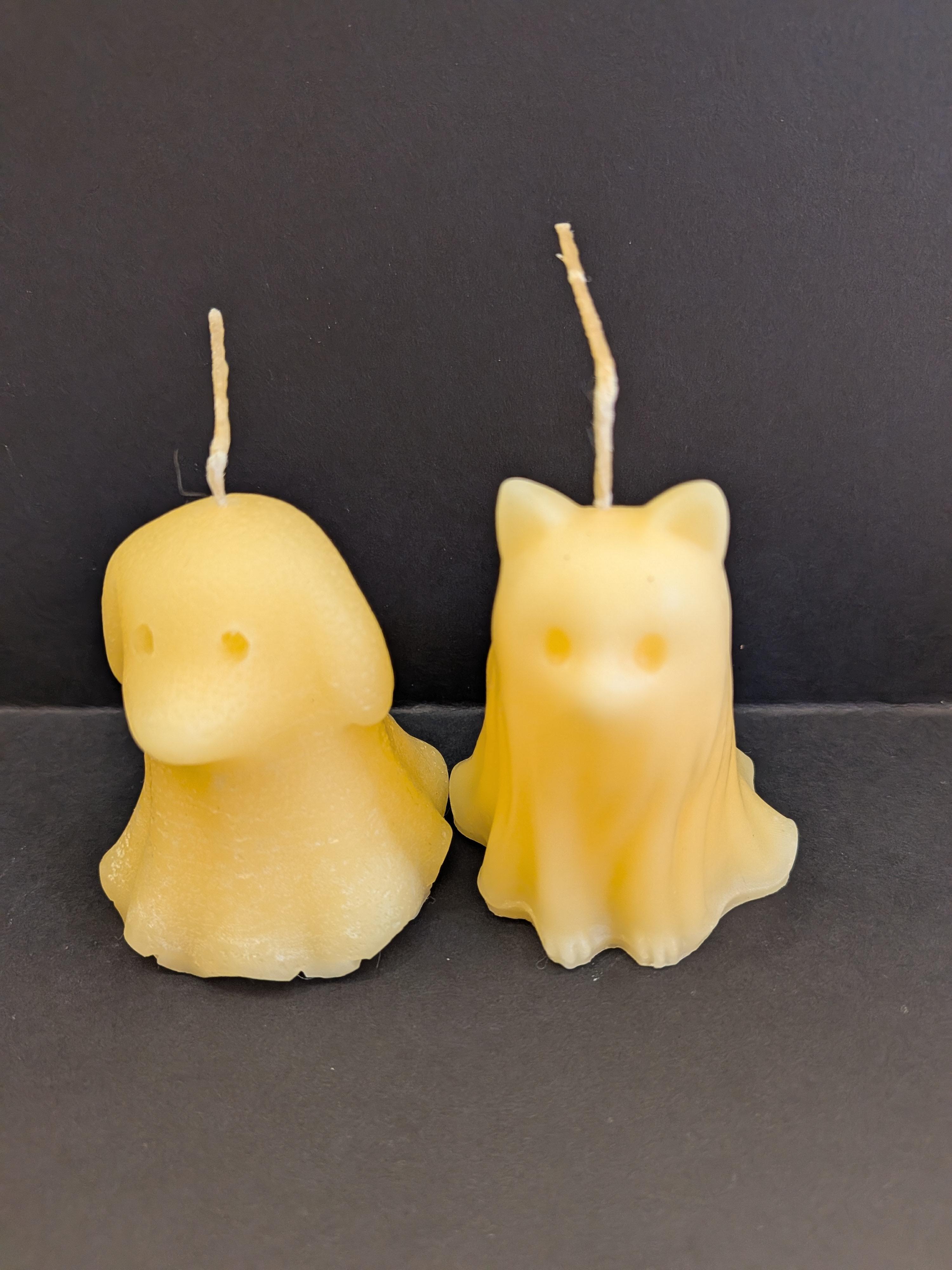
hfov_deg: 56.8
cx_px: 476
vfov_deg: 71.6
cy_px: 635
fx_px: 880
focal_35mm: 24
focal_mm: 4.53
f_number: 1.7
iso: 291
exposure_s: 1/120
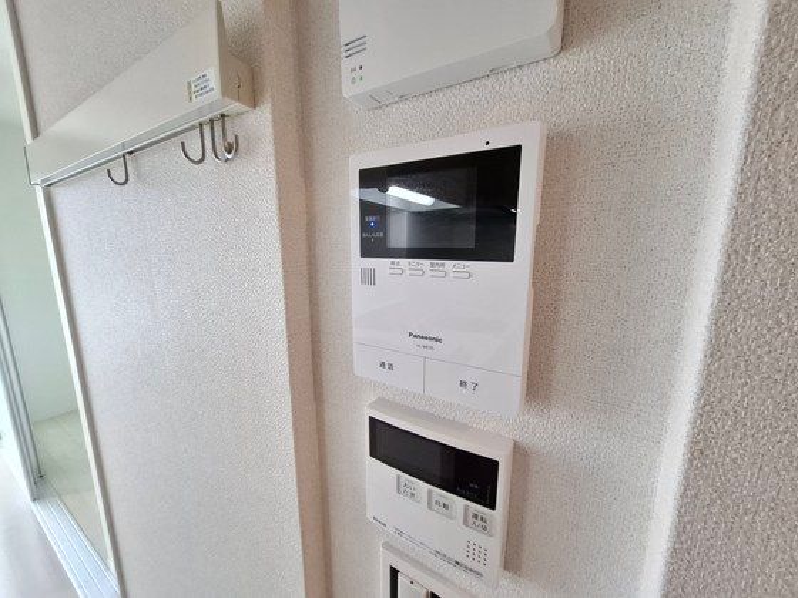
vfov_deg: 89.9
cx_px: 399
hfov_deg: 106.2
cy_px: 299
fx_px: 300
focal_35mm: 13
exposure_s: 1/50
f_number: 2.2
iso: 160
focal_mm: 1.74
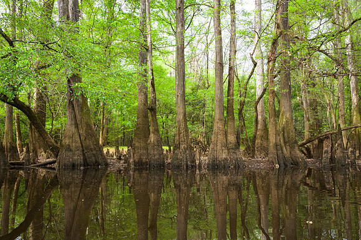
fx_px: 314
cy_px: 123
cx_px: 175
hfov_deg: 59.8
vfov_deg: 41.9
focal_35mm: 31
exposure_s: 1/320
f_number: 9
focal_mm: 30
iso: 1600
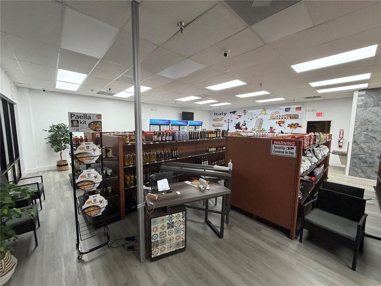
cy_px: 143
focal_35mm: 14
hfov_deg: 102.1
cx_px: 190
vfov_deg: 85.7
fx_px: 154
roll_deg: +0.1
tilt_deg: -6.0
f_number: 2.2
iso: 320
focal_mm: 2.22
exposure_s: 1/120
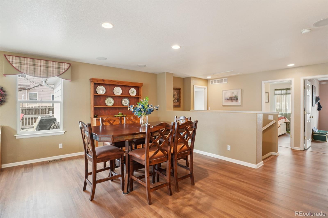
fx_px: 150
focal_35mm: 16
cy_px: 109
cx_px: 164
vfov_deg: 72.0
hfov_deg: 95.0
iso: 400
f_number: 8
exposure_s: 1/4
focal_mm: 11
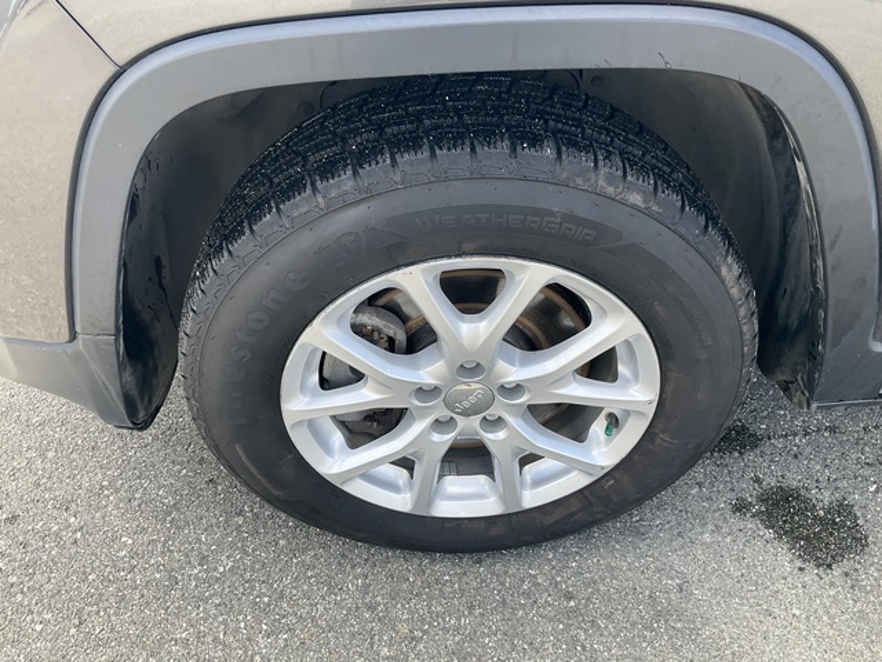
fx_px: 739
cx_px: 441
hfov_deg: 61.7
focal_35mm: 29
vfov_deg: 48.2
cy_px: 331
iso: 20
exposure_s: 1/192
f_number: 1.8
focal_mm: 3
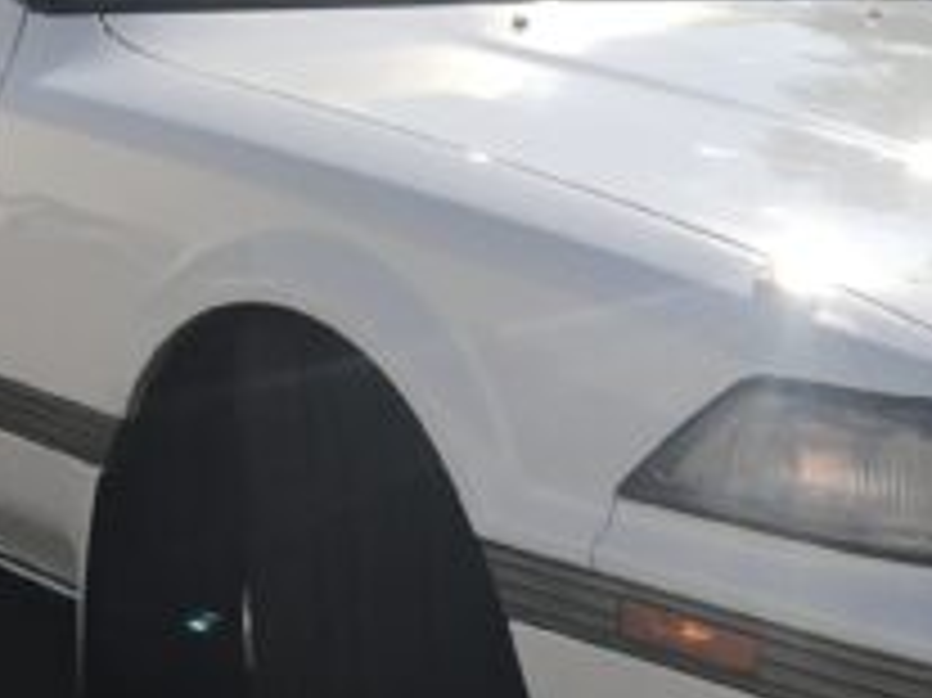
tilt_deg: -10.3
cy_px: 459
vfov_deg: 14.2
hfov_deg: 18.9
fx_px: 2798
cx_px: 522
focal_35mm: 104
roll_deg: -0.5
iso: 20
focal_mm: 3.99
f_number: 1.8
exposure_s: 1/3546
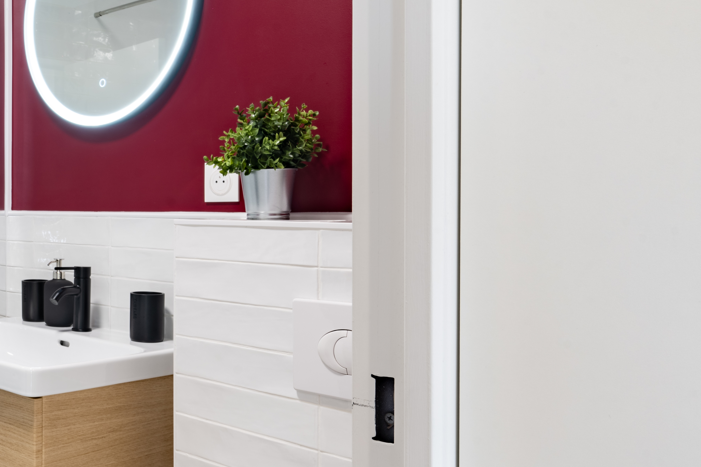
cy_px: 229
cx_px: -36
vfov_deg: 33.3
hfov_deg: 40.7
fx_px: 782
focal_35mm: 40
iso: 64
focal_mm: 17.5
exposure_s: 1/2.5
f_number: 13
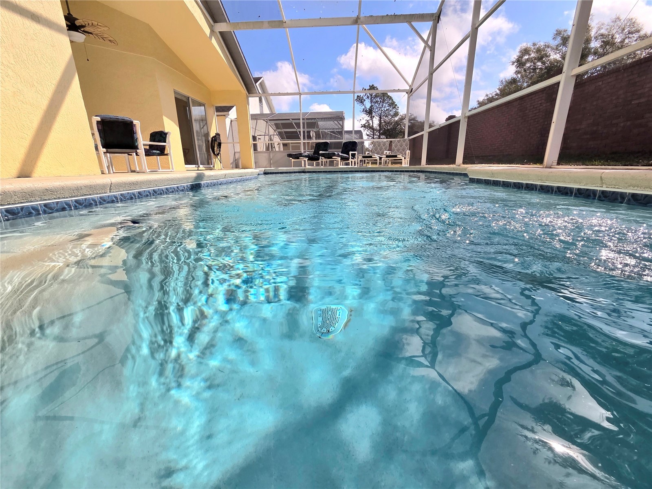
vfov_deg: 89.9
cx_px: 326
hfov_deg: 106.2
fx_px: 245
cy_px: 244
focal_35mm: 13
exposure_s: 1/2000
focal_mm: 2.2
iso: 50
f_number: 2.2
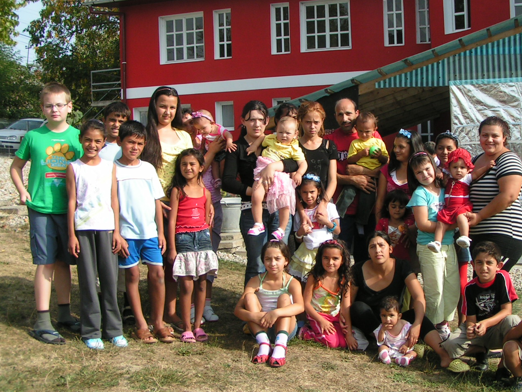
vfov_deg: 30.3
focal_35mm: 48
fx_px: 724
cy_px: 197
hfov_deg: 39.5
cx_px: 312
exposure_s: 1/250
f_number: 5.6
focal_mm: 5.8
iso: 50
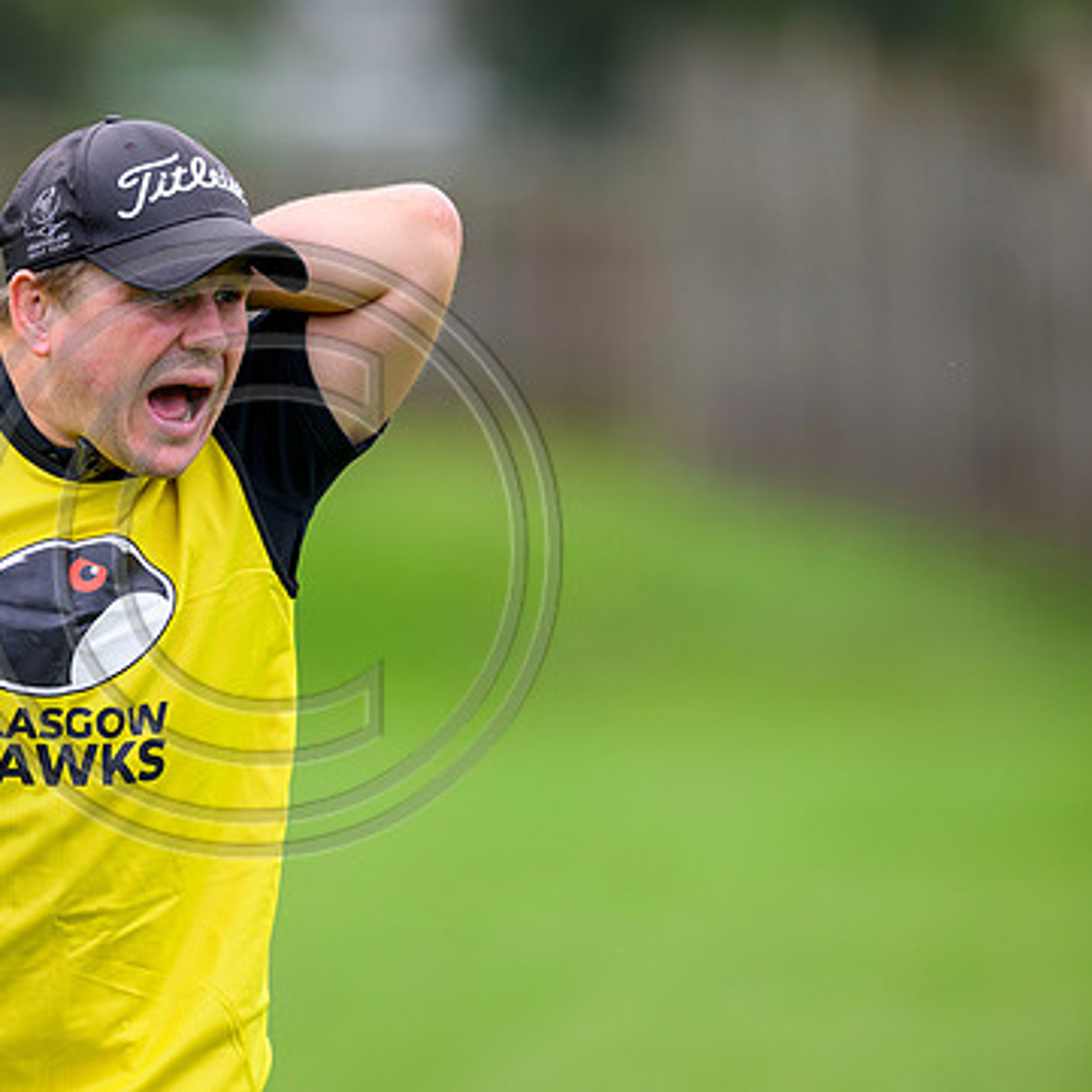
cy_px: 453
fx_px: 21414
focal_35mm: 600
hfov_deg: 2.9
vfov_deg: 2.9
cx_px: 163
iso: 500
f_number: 3.5
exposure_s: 1/1600
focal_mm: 400
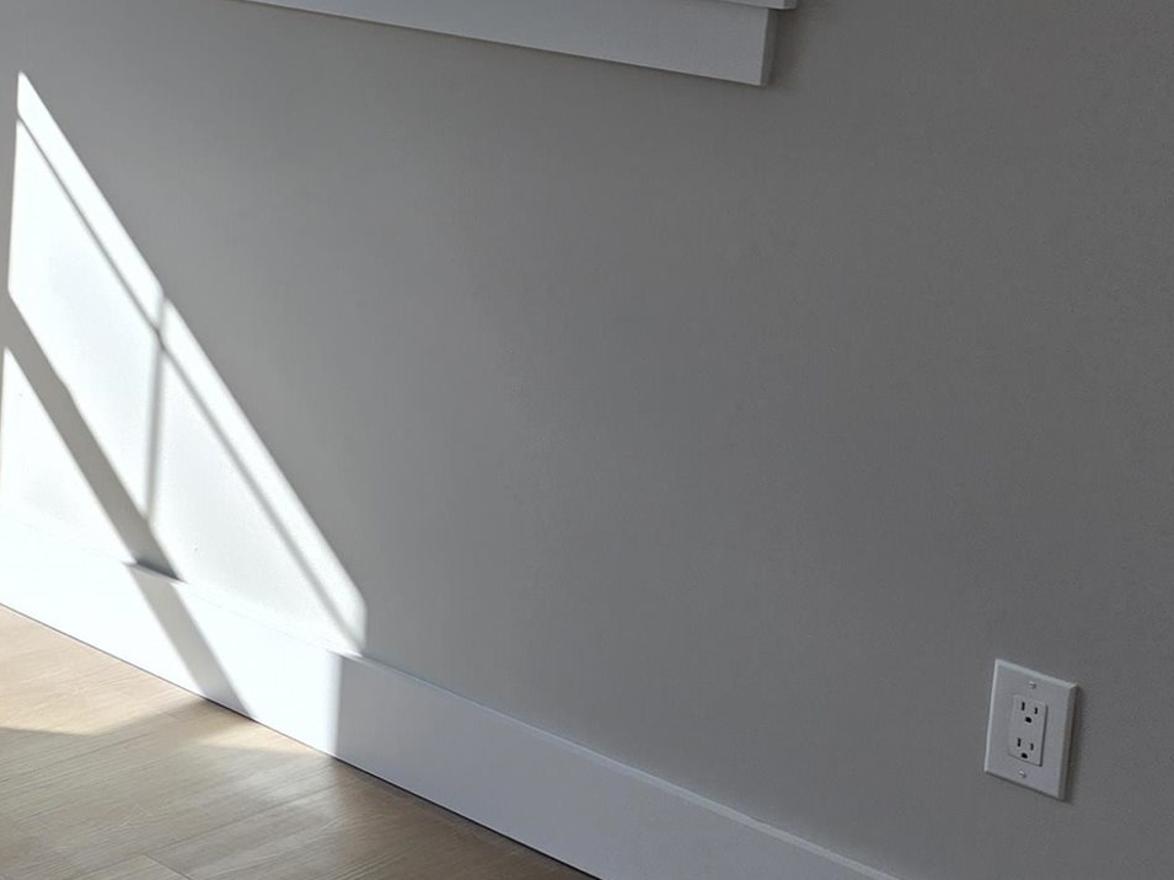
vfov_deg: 19.4
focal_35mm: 74
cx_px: -441
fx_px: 2509
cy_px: 10
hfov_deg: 22.8
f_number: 1.8
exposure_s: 1/582
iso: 25
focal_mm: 5.4
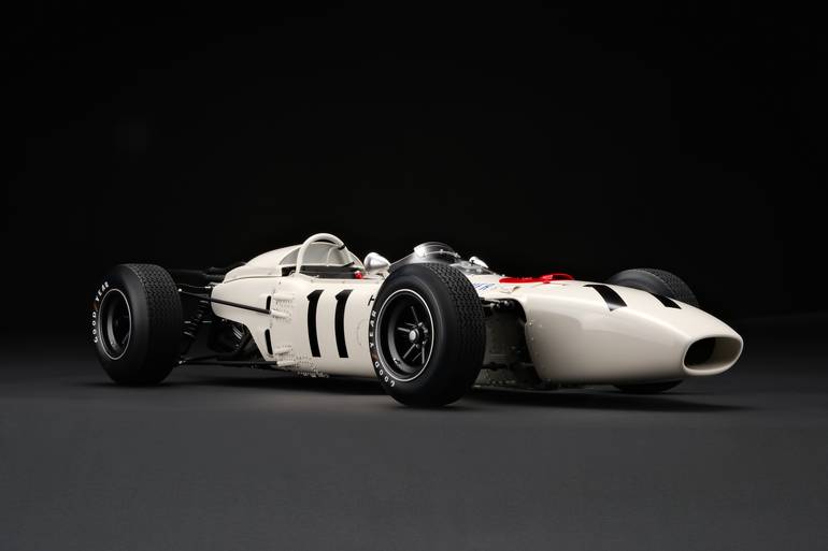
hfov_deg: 33.4
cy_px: 276
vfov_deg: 22.6
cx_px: 414
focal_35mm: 60
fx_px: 1380
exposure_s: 1/160
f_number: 20
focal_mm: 40.1
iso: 200
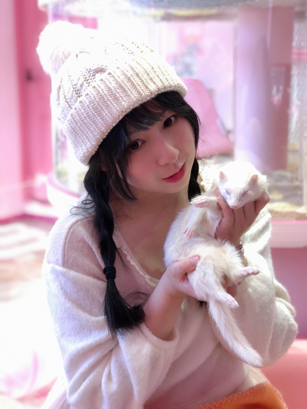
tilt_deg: -14.0
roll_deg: +0.3
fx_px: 674
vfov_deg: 33.8
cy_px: 204
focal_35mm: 57
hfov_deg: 25.7
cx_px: 154
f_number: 2.8
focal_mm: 6.6
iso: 50
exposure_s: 1/33
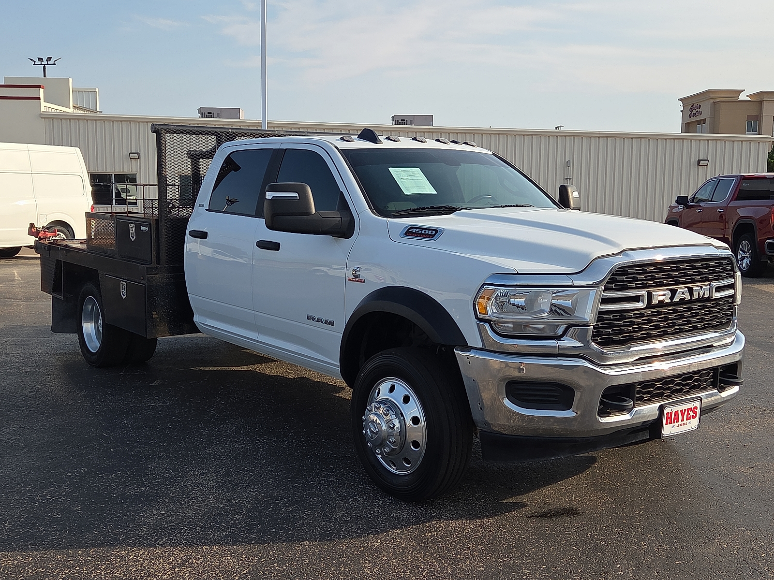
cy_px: 290
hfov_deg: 47.9
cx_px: 387
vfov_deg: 36.8
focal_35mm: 39
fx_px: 872
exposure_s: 1/5000
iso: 76
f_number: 1.8
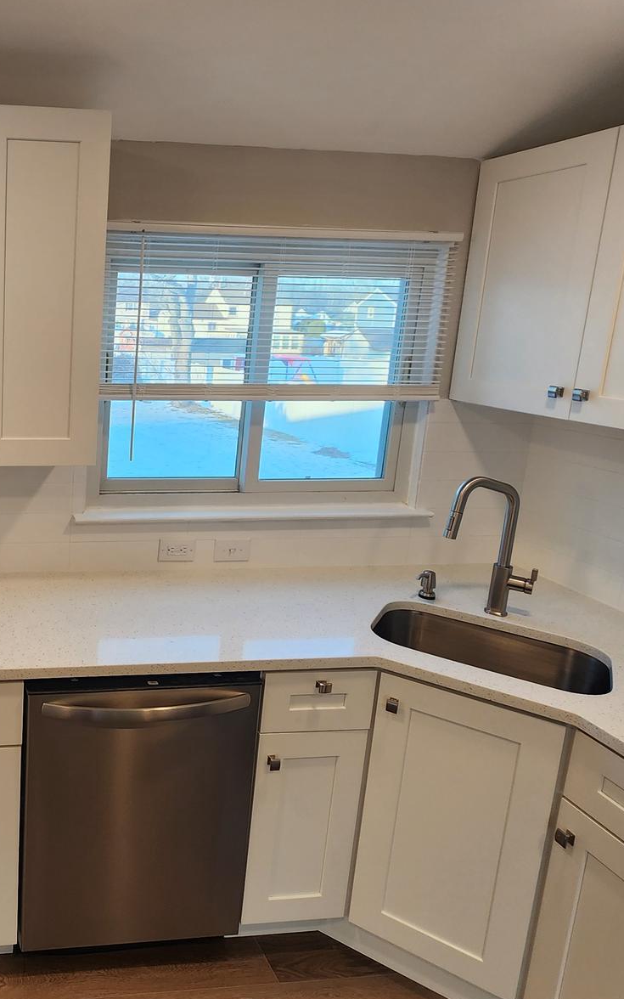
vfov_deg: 74.6
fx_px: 653
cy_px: 454
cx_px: 14
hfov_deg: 44.3
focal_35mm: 24
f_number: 2.2
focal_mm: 2.2
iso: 64
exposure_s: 1/60
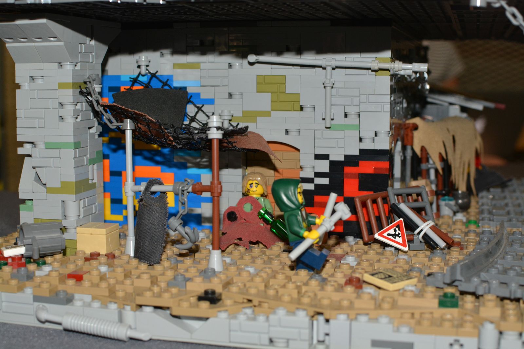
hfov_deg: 37.8
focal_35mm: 52
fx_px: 764
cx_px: 262
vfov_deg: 25.8
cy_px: 174
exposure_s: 1/60
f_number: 7.1
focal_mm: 35
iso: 800
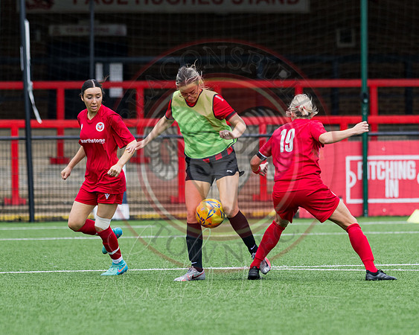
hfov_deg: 5.8
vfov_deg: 4.6
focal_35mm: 336
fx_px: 4162
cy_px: 293
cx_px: 285
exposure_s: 1/5000
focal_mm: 135
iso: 200
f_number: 2.1
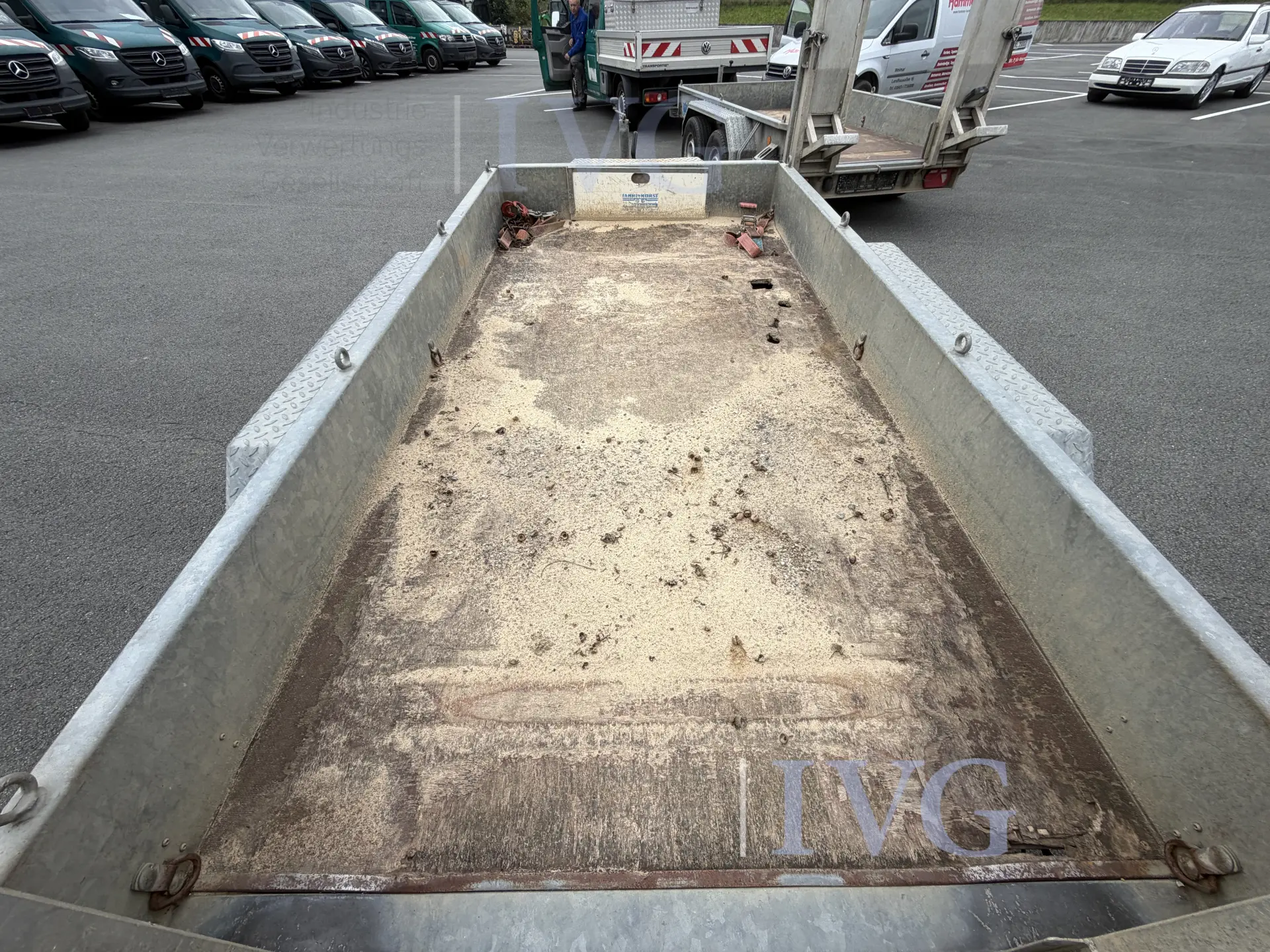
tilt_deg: -39.6
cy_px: 476
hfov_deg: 102.1
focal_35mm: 14
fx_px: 514
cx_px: 635
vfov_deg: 85.7
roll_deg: +0.3
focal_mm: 2.22
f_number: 2.2
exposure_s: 1/502
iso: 50
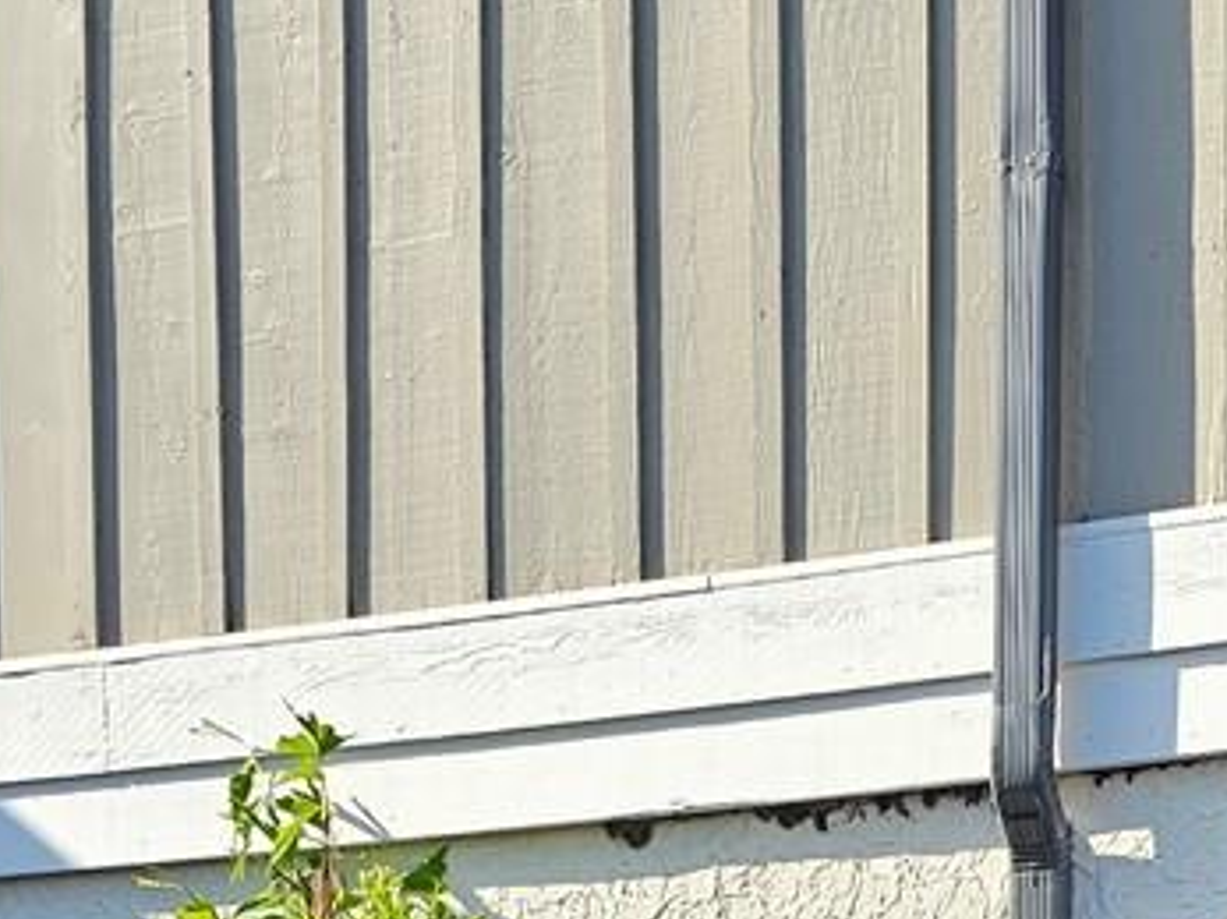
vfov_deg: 12.9
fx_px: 3756
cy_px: 1538
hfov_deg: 18.5
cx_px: 697
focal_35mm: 106
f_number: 1.7
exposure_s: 1/400
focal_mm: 6.3
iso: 10
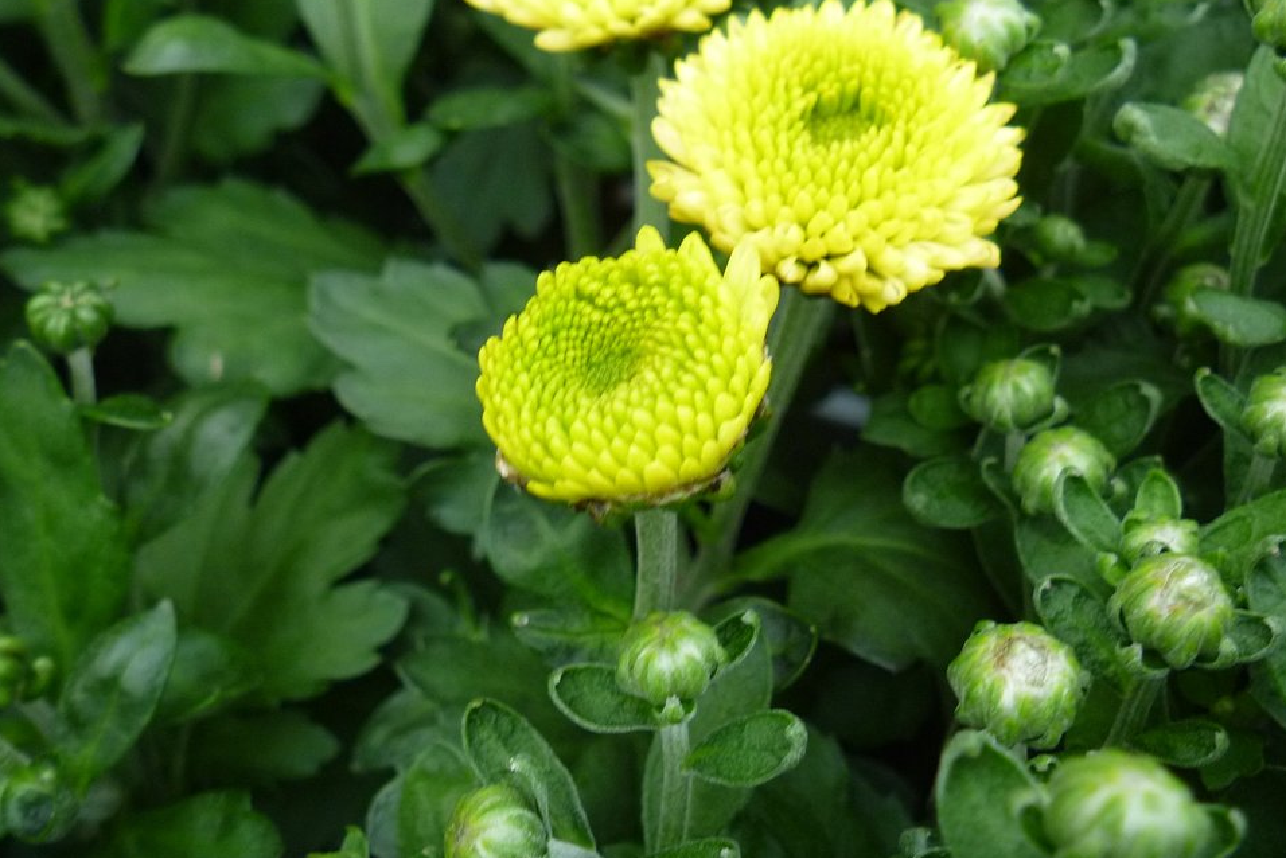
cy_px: 368
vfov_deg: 27.5
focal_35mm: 49
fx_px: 1751
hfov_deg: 40.3
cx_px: 659
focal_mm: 7.8
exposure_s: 1/40
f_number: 3.7
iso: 250
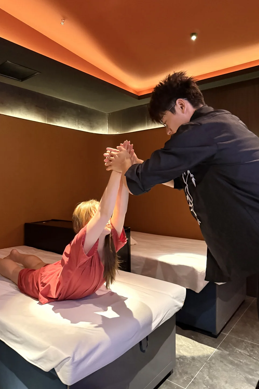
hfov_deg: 51.2
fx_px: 270
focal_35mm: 25
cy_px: 194
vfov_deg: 71.5
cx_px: 115
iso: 1000
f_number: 1.78
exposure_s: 1/34
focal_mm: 6.76
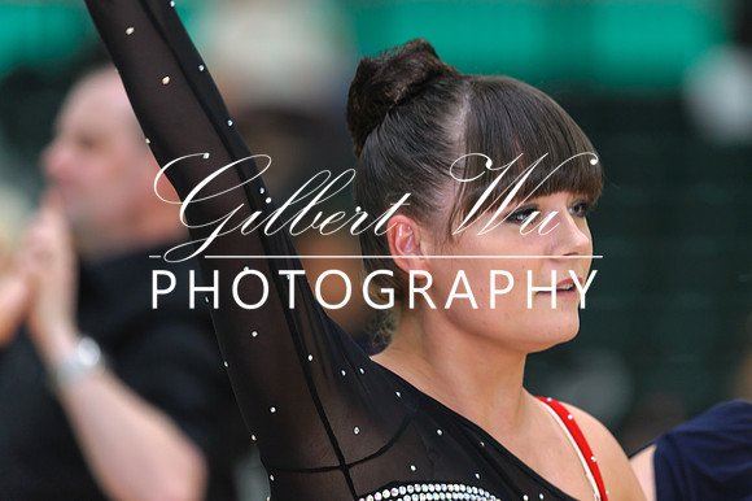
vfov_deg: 4.0
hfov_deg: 6.0
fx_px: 7115
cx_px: 427
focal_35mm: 341
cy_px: 216
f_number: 4
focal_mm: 300
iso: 800
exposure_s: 1/200
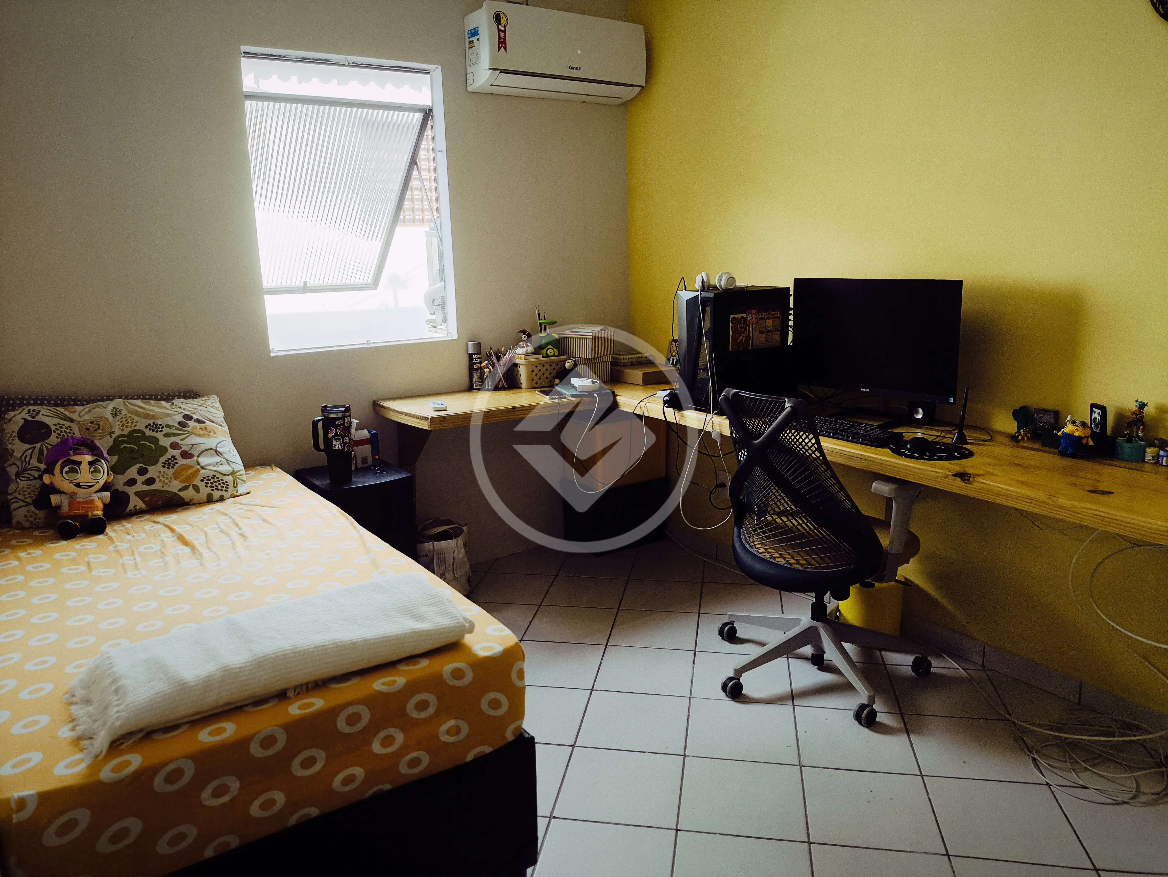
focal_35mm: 25
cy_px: 438
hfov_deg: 69.4
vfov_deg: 54.9
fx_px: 844
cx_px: 584
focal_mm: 4.71
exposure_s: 1/120
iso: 80
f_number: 1.7
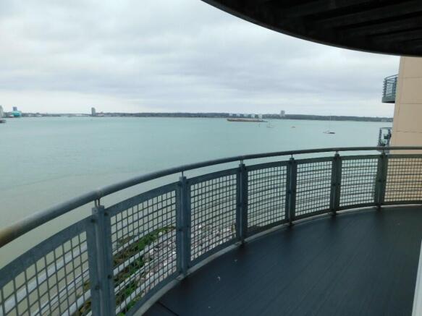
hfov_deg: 73.9
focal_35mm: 23
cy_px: 158
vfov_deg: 58.9
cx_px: 211
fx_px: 280
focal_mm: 4
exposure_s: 1/320
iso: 125
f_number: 3
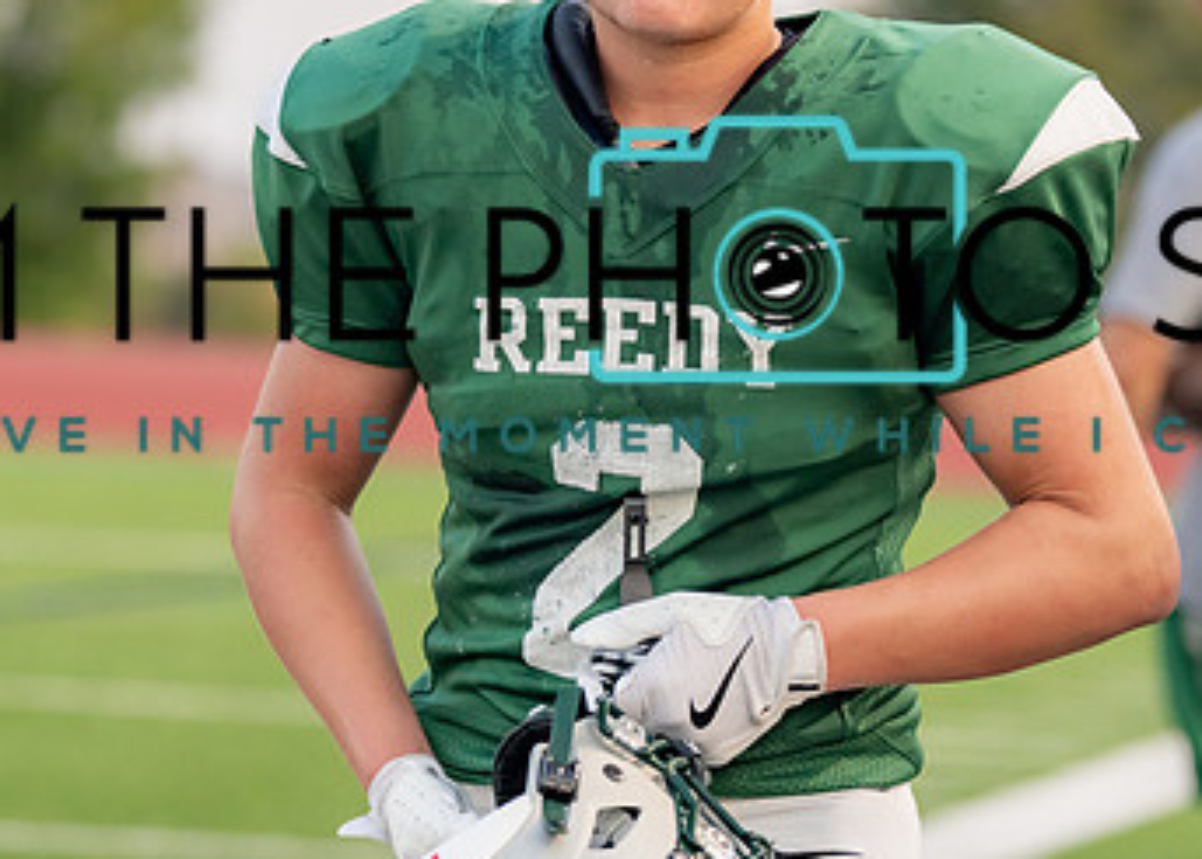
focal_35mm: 246
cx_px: 631
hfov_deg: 8.2
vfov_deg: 5.8
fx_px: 8398
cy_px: 98
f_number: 2.8
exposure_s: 1/1600
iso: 500
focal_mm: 108
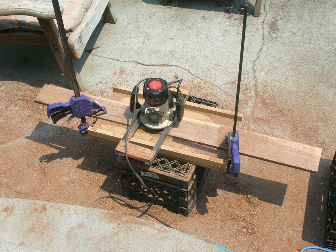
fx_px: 524
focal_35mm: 54
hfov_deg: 35.5
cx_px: 168
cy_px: 126
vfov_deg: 27.0
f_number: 5.7
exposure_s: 1/181
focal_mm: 9
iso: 50
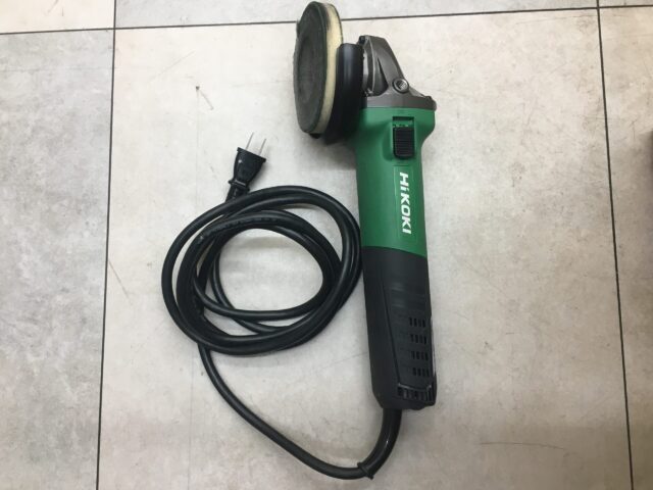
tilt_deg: -81.8
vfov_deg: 48.2
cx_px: 326
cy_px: 245
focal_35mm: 29
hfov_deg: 61.7
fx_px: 547
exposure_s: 1/30
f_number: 2.2
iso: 25
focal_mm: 4.15
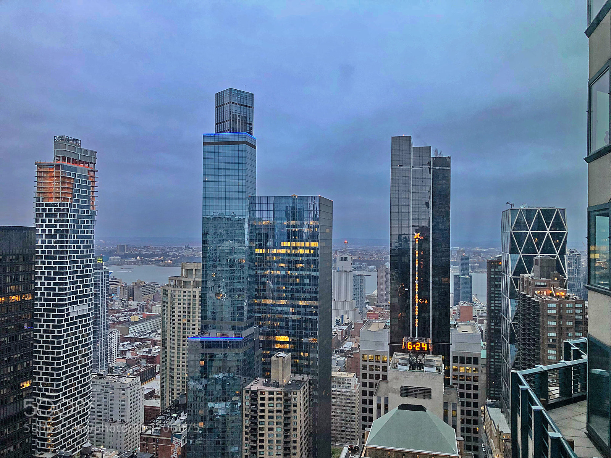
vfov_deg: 49.7
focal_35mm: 28
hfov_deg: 63.4
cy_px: 229
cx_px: 306
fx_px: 494
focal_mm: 4
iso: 40
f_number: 1.8
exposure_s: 1/17
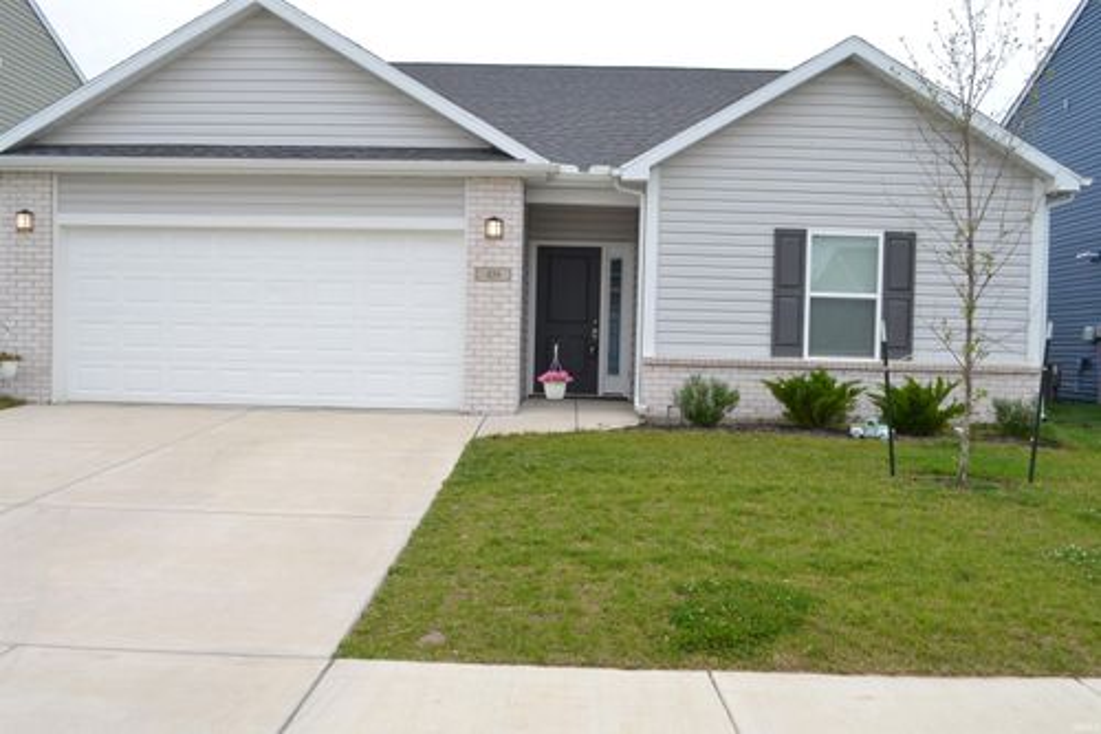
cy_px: 367
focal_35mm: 33
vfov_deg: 39.9
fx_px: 1009
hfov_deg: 57.2
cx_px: 550
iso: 100
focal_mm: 22
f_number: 7.1
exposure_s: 1/200
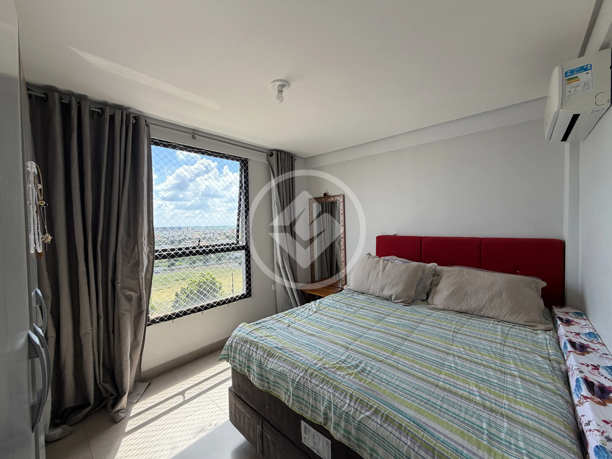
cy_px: 230
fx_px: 248
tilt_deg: -1.0
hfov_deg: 102.1
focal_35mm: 14
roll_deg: +1.6
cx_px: 306
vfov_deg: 85.7
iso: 40
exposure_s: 1/224
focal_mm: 2.22
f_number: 2.2
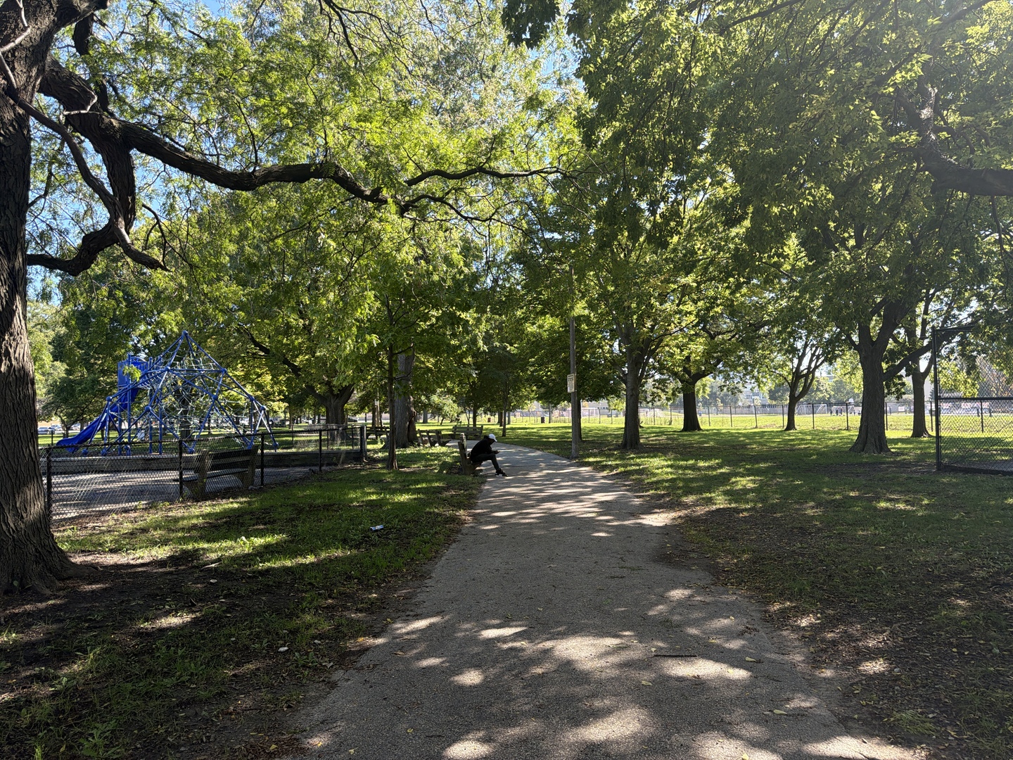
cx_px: 506
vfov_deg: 56.8
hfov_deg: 71.6
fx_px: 702
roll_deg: -1.6
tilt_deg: +3.2
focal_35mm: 24
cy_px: 380
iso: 80
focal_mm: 6.76
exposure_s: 1/765
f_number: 1.78
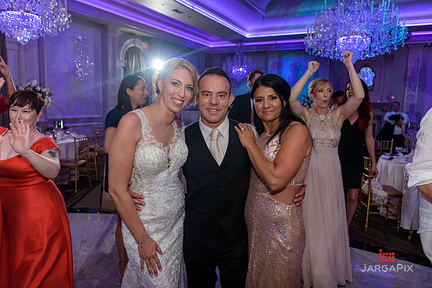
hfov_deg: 67.4
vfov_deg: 48.0
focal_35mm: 27
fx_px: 324
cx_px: 216
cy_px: 144
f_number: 3.2
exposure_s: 1/125
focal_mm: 27
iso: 1600
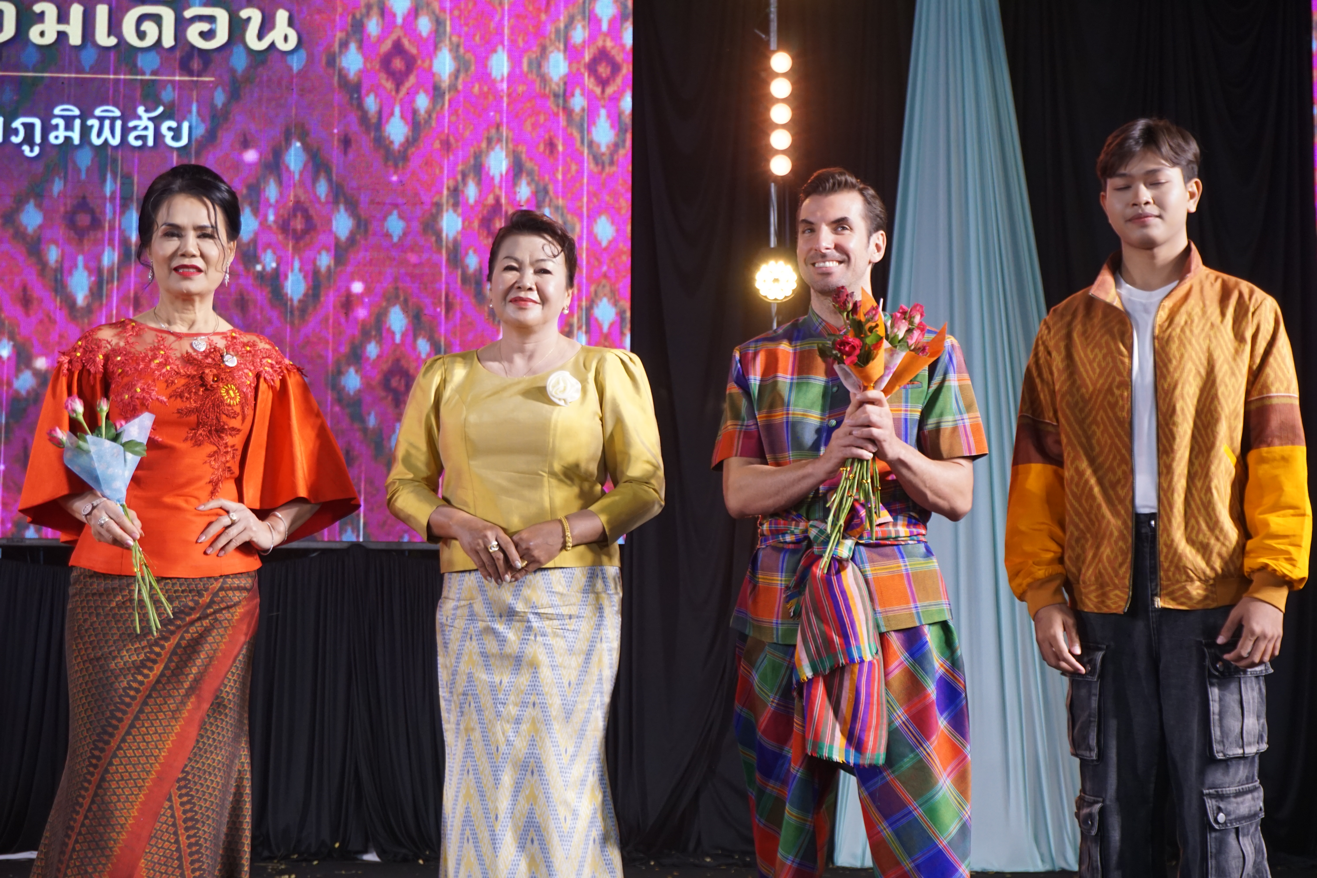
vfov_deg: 22.1
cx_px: 658
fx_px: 2250
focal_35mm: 62
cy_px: 439
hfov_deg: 32.6
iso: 640
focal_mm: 41
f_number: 5.6
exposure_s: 1/80
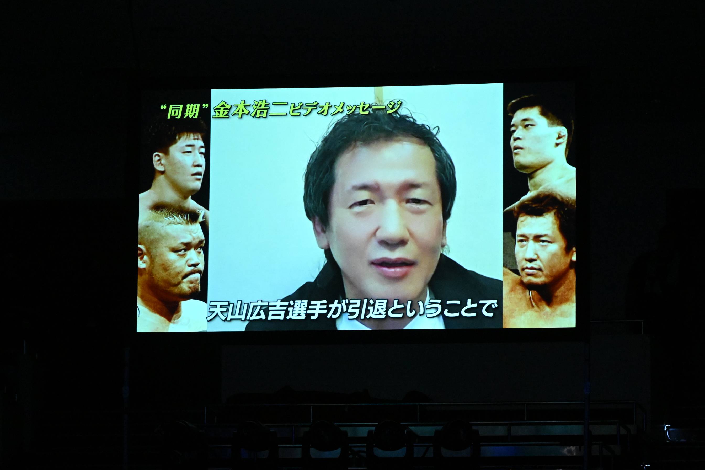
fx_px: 3525
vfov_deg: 7.6
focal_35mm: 180
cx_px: 352
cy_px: 235
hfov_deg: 11.4
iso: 6400
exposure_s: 1/1000
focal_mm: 120
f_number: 4.5
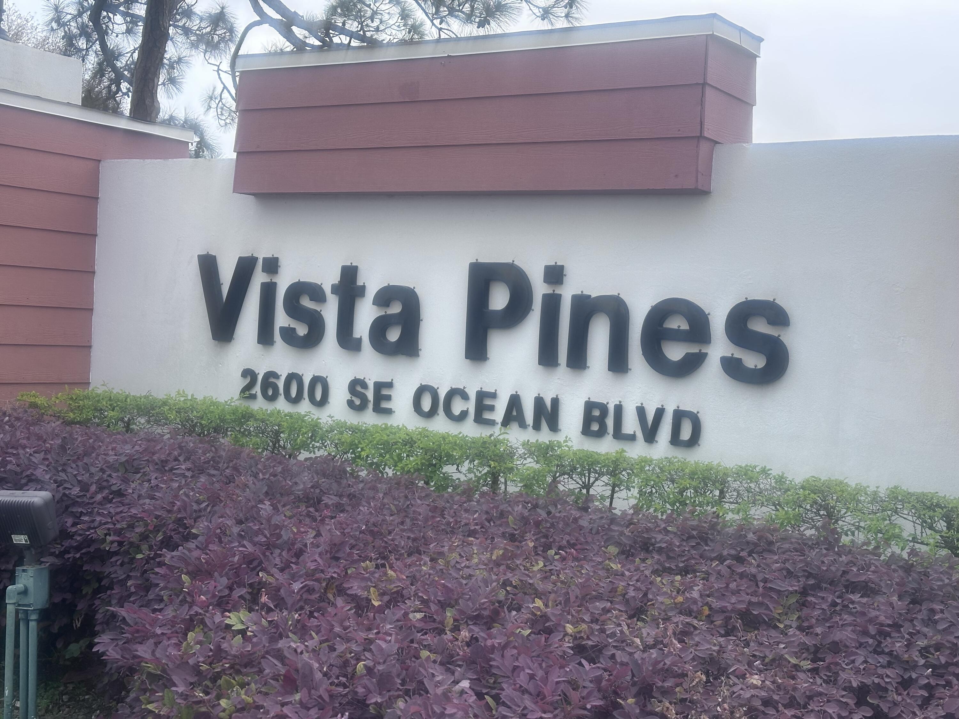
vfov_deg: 30.3
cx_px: 480
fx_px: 1330
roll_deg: -2.7
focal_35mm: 48
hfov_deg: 39.7
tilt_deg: -1.0
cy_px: 360
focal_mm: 6.86
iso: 64
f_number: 1.78
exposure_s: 1/458
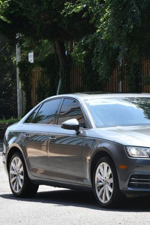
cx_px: 127
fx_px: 1162
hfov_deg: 7.4
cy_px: 113
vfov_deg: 11.1
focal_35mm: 186
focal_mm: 82
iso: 180
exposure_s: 1/250
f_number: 8
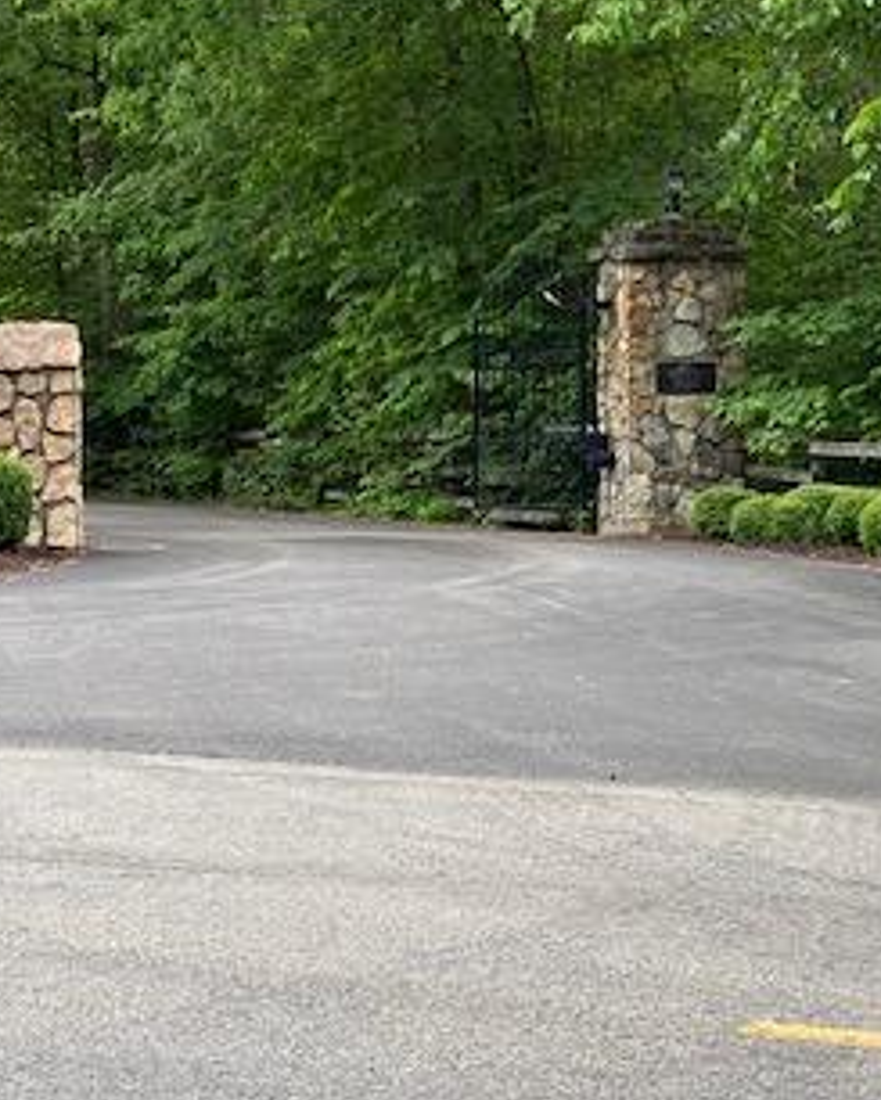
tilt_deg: -1.5
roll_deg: +0.1
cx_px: 288
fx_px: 3453
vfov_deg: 18.1
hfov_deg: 14.5
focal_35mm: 106
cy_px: 528
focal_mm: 6
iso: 20
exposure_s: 1/223
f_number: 2
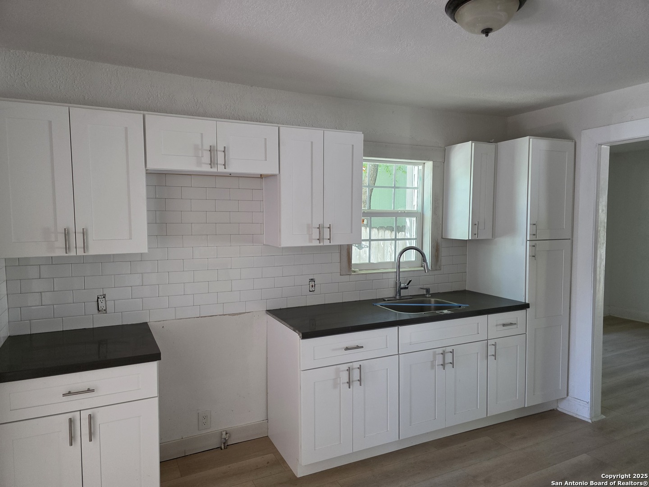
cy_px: 244
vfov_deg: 58.9
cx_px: 324
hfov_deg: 73.9
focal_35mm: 23
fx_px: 431
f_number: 1.7
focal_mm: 6.3
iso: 320
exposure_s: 1/120
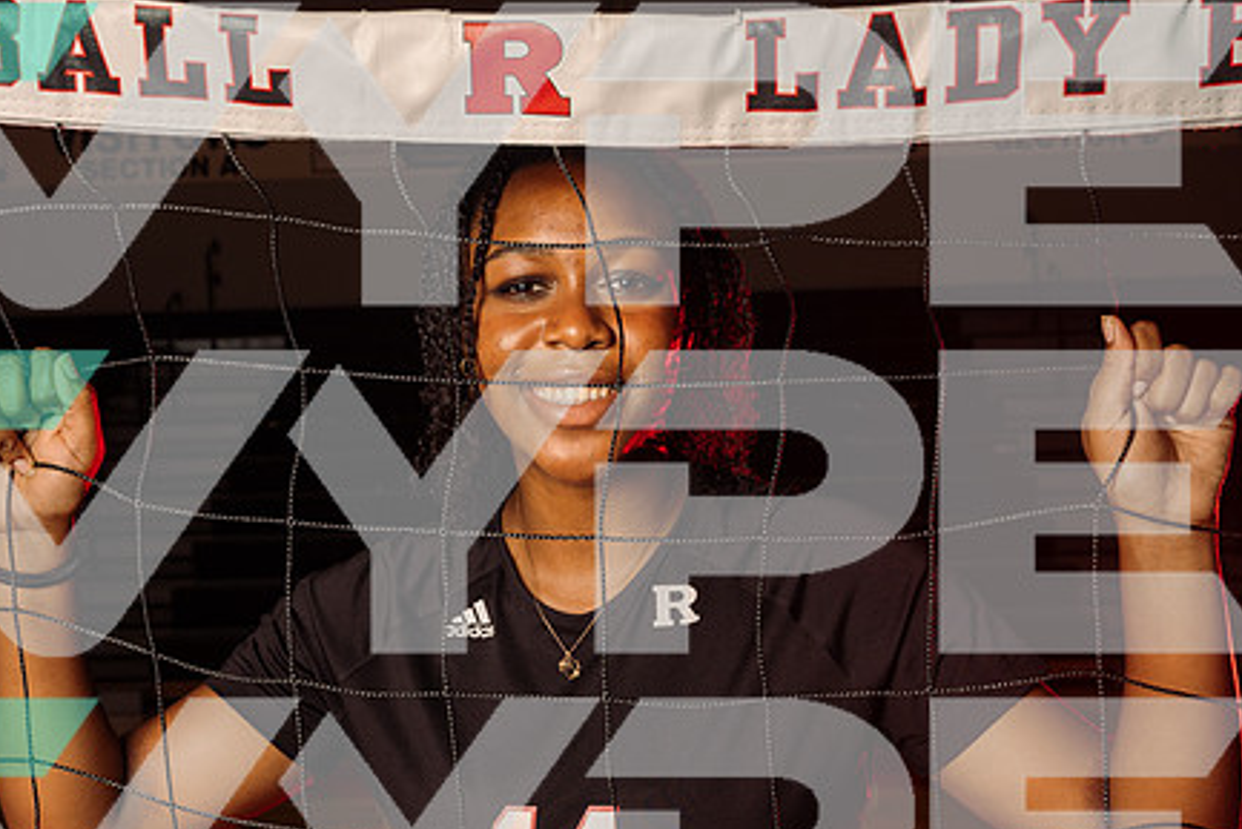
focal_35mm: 59
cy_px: 503
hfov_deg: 33.9
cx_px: 539
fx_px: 2036
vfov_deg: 23.0
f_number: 8
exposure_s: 1/250
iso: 160
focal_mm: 44
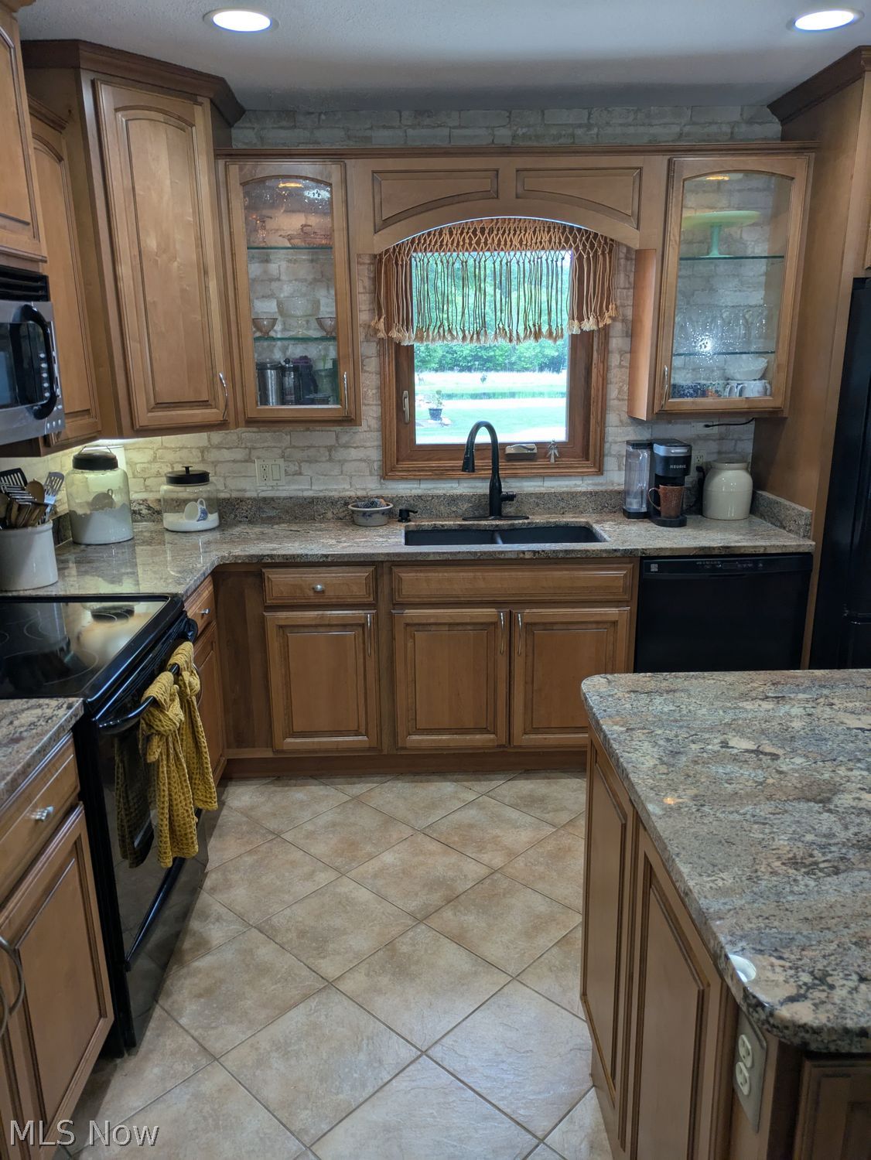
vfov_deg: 69.4
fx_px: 838
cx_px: 436
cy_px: 580
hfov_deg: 54.9
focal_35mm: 25
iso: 91
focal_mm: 5.43
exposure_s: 1/120
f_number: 1.89
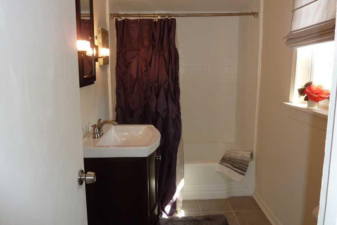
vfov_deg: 48.0
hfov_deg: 67.4
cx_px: 168
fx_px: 253
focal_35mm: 27
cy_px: 115
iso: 100
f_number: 3.3
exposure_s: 1/30
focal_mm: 4.1
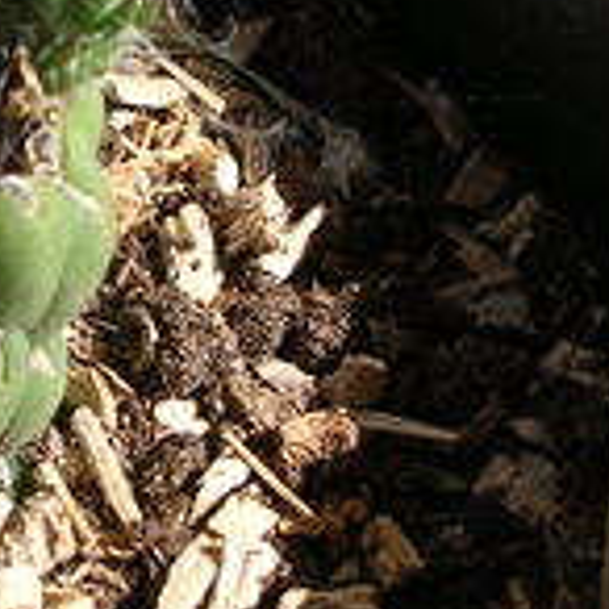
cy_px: 254
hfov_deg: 10.8
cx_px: -17
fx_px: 3185
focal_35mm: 160
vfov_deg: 10.9
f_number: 3.4
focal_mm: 9.1
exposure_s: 1/285
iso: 100
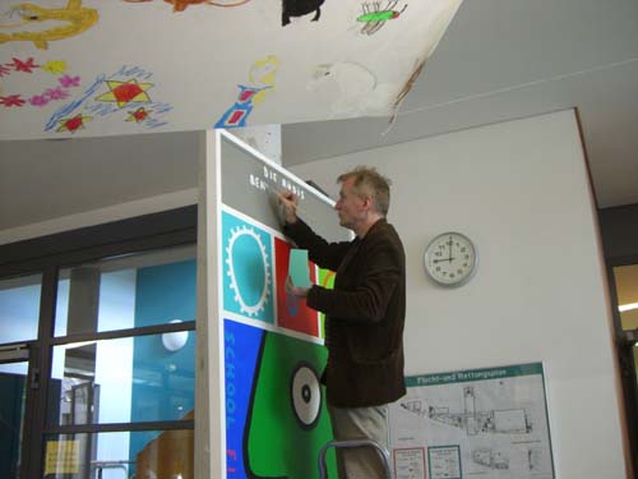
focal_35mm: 38
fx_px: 700
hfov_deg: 49.0
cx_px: 319
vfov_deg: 37.7
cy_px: 240
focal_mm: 6.2
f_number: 2.7
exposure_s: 1/10
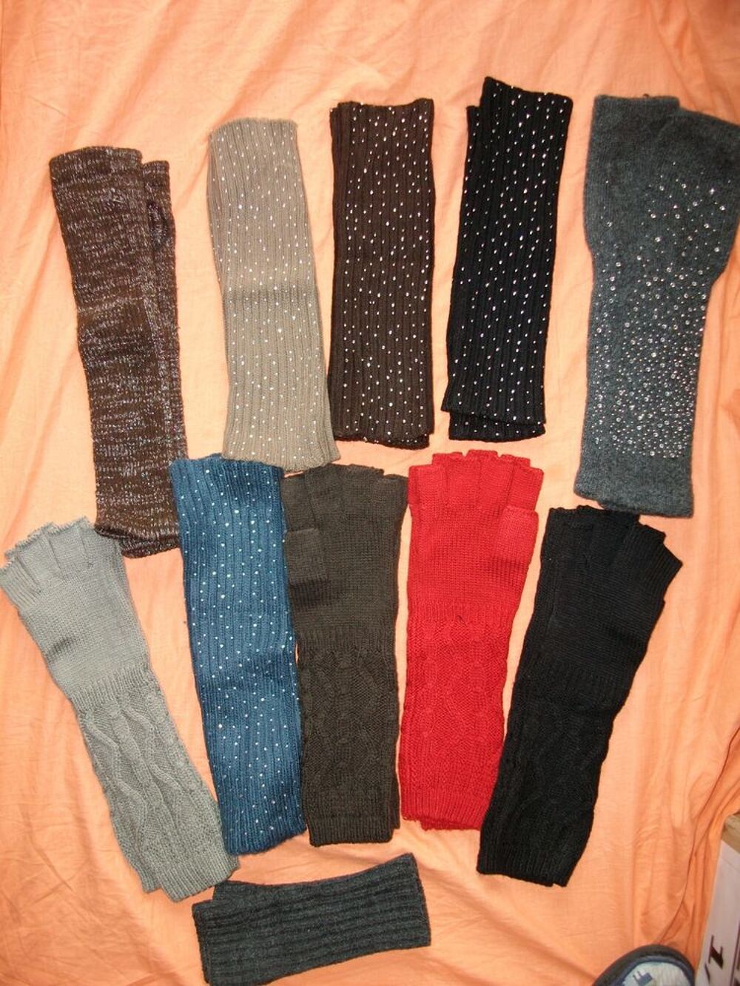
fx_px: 912
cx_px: 370
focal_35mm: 32
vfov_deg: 56.8
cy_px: 493
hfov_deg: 44.2
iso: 80
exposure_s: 1/40
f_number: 2.9
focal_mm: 5.7
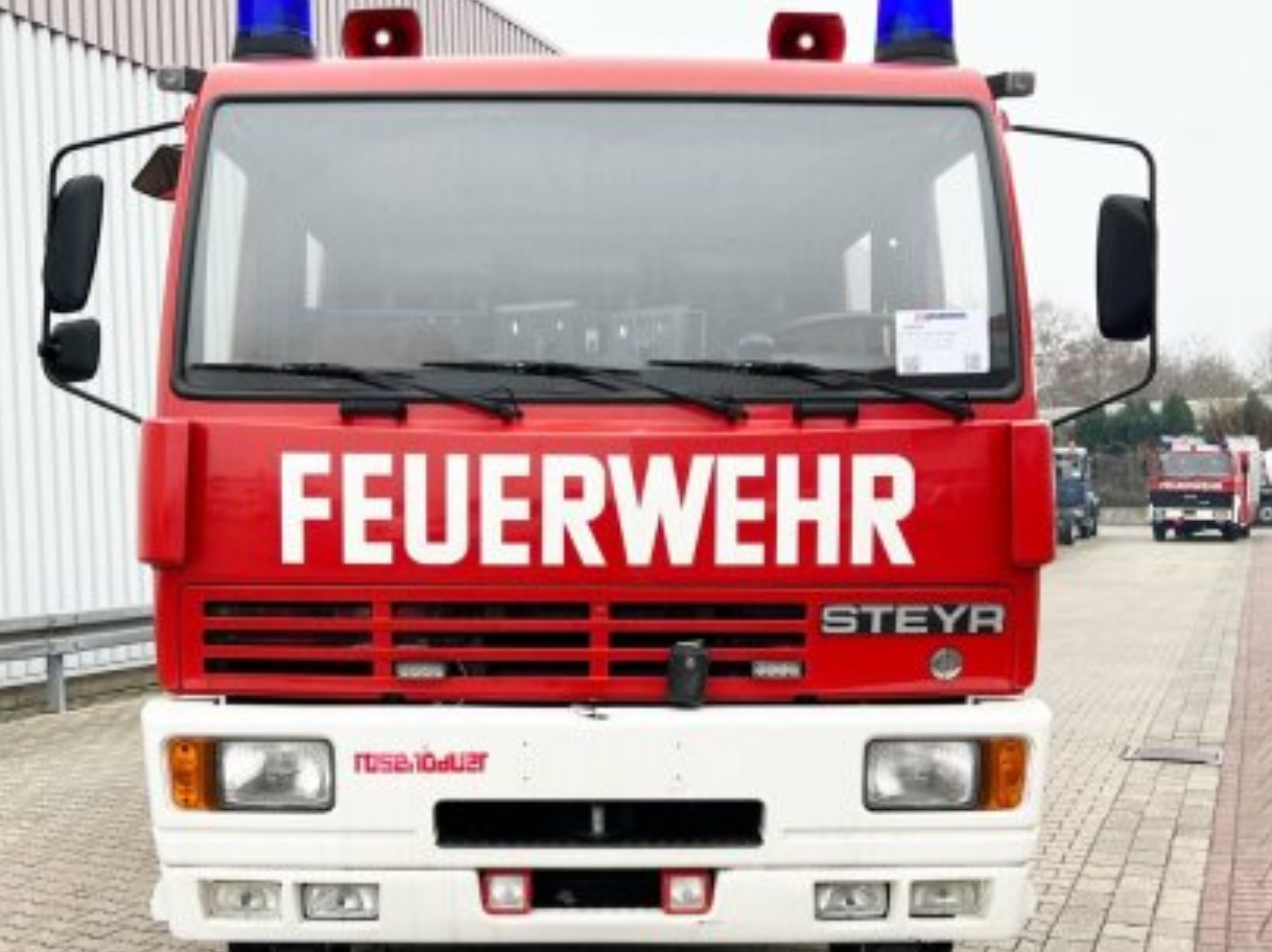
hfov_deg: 45.8
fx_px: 1506
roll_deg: +1.2
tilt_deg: -3.1
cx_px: 589
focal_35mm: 41
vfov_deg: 34.9
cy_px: 589
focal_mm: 5.7
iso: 50
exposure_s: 1/367
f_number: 1.5
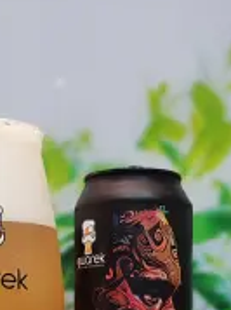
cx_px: 78
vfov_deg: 17.6
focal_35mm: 108
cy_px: 336
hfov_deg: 13.7
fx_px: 963
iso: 872
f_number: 1.9
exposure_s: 1/100
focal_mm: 7.1
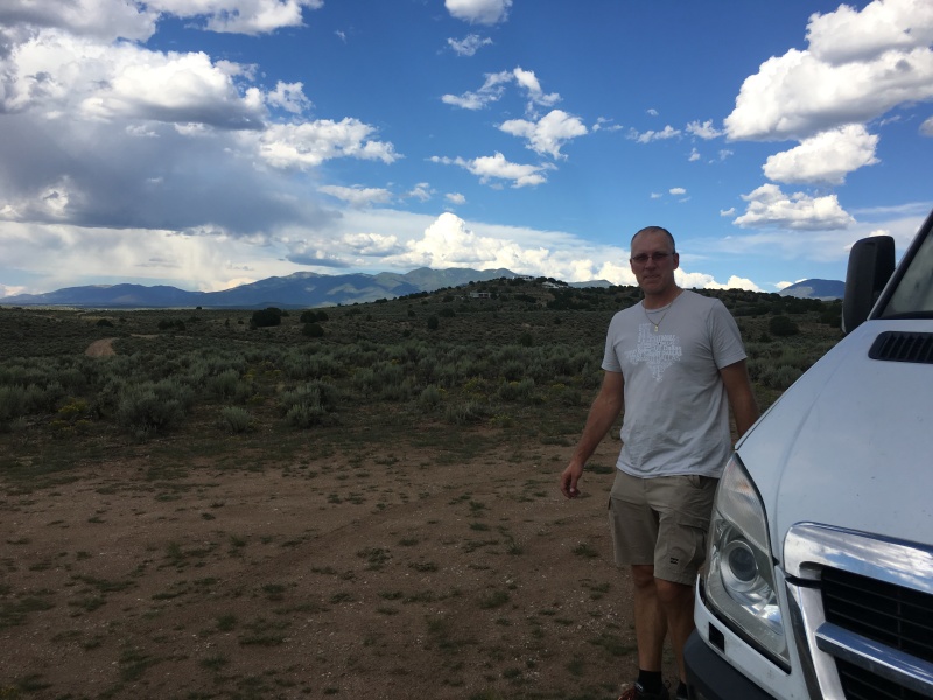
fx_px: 782
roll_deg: -2.1
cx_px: 466
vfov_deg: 48.2
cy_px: 350
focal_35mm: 29
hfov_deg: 61.7
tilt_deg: +0.0
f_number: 2.2
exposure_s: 1/1538
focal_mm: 4.15
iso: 25
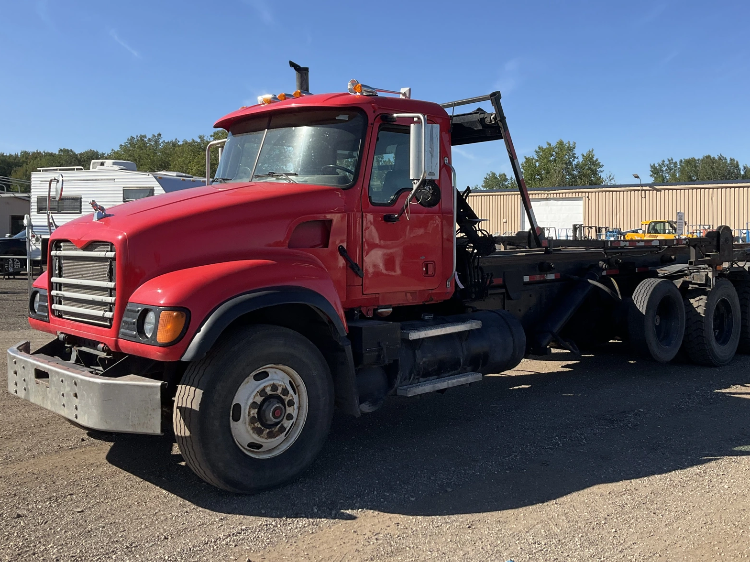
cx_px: 418
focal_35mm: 37
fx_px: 802
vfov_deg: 38.5
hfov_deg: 50.0
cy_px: 221
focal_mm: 3
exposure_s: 1/1412
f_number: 1.8
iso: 25
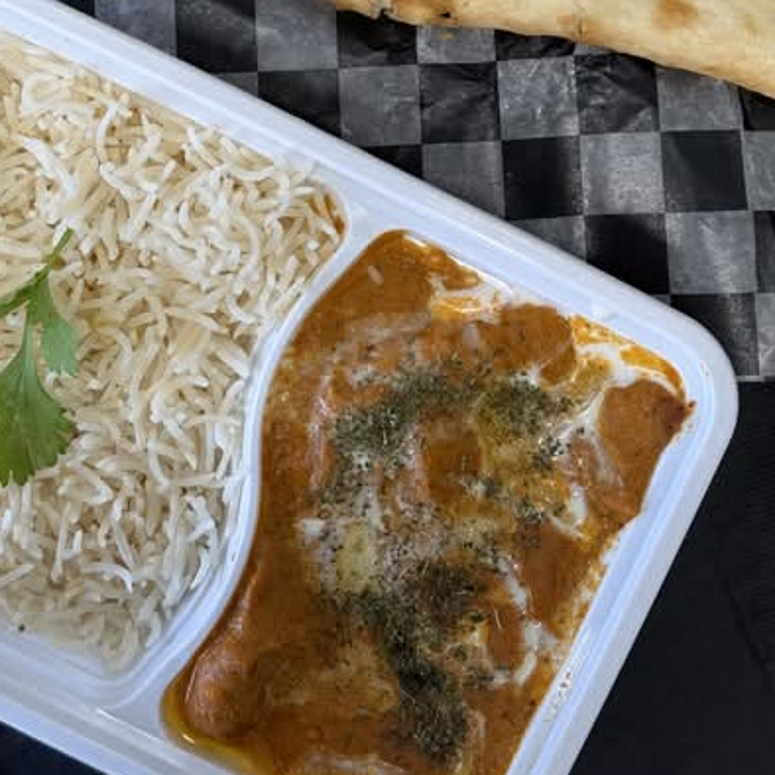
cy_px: 74
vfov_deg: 21.4
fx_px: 2001
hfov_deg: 21.9
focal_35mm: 79
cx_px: 342
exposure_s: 1/60
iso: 100
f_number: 1.78
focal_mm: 6.76
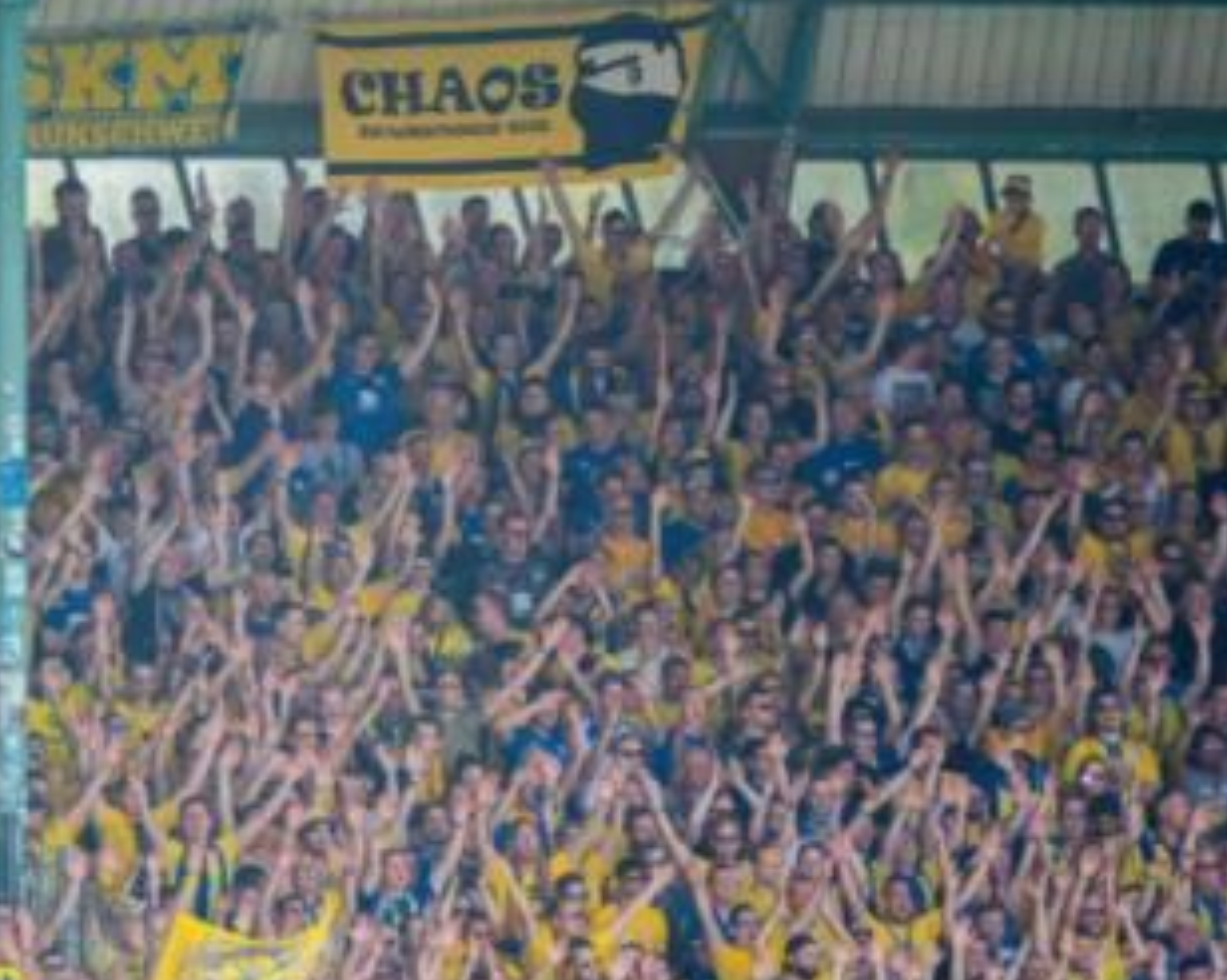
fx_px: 33207
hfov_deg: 2.1
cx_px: 406
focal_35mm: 915
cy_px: 647
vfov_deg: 1.7
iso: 800
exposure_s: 1/1000
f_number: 4
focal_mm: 220
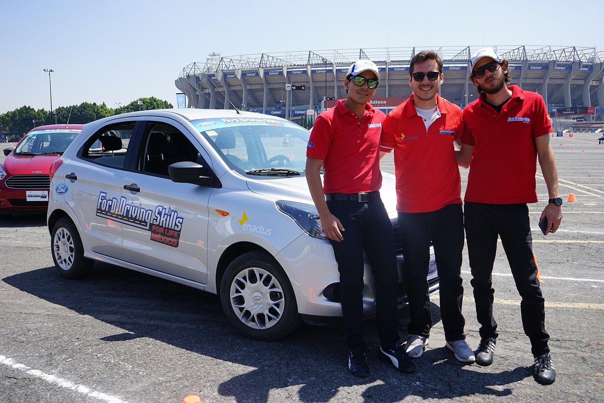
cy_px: 202
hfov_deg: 57.2
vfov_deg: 40.0
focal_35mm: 33
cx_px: 302
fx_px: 554
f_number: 9
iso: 100
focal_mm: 33
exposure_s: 1/125
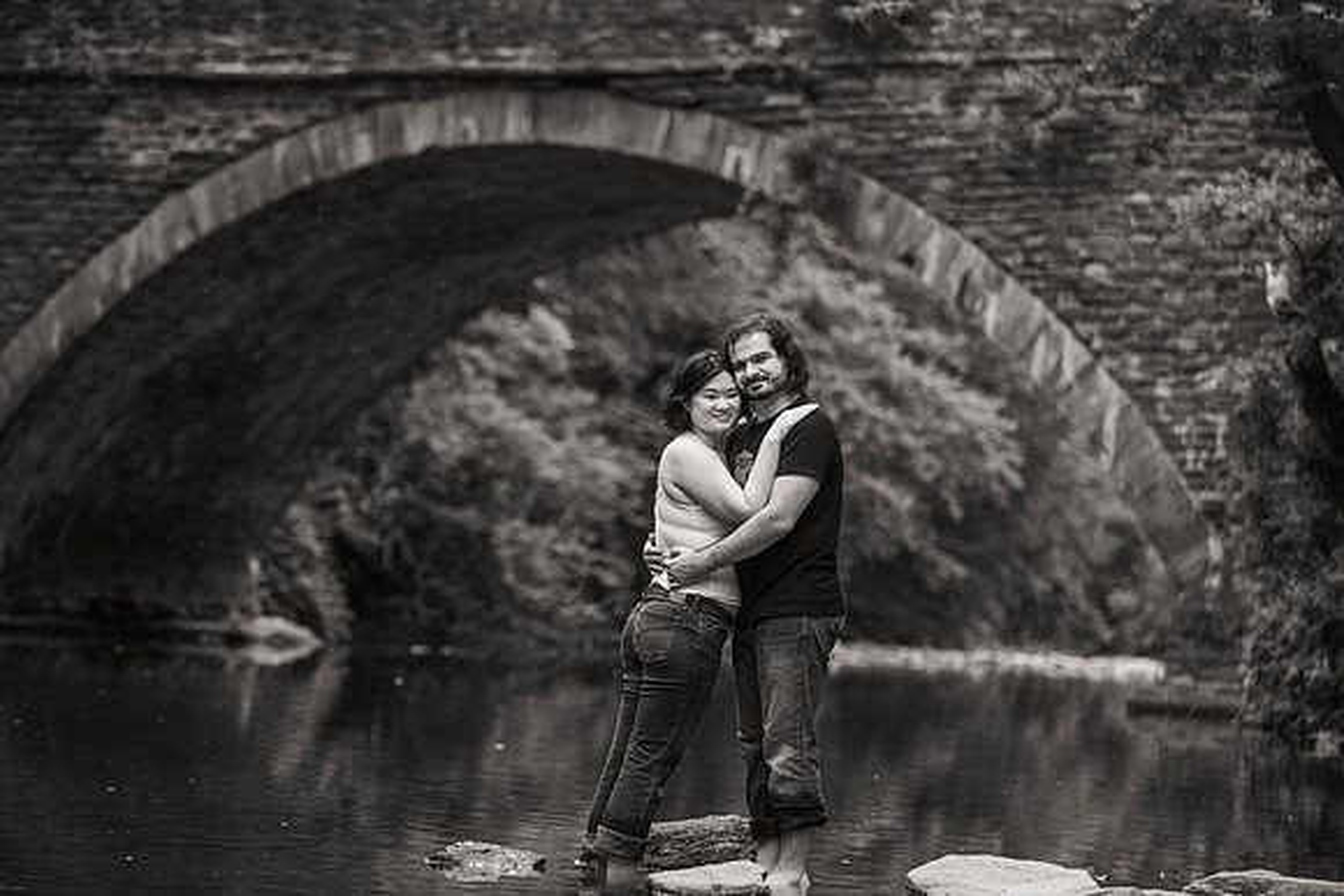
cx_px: 654
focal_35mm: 114
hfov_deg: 17.9
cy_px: 447
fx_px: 4263
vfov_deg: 12.0
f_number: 2.8
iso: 1600
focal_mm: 102
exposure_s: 1/640
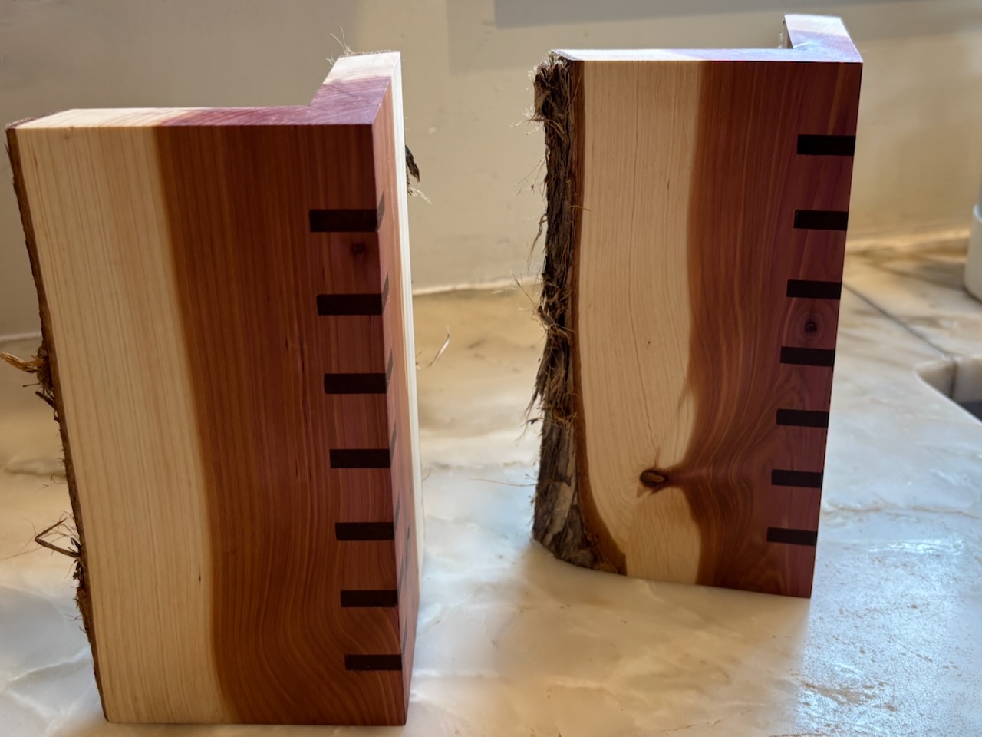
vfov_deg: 53.1
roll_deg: +2.6
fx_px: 738
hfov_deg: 67.3
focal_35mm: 26
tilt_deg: -21.6
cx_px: 491
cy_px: 368
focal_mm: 5.96
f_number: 1.6
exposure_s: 1/60
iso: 100
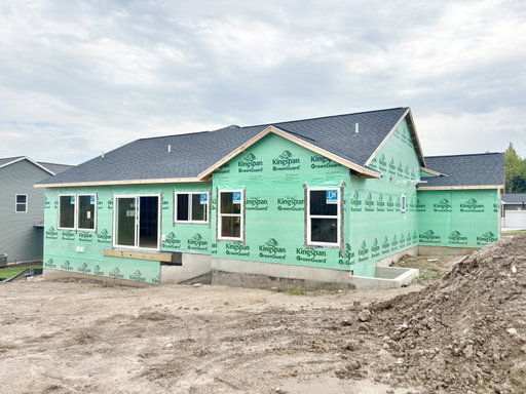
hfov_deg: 67.3
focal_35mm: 26
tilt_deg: +0.9
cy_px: 197
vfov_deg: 53.1
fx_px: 395
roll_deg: +0.2
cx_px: 263
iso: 50
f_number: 1.6
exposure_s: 1/3279
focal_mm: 5.96
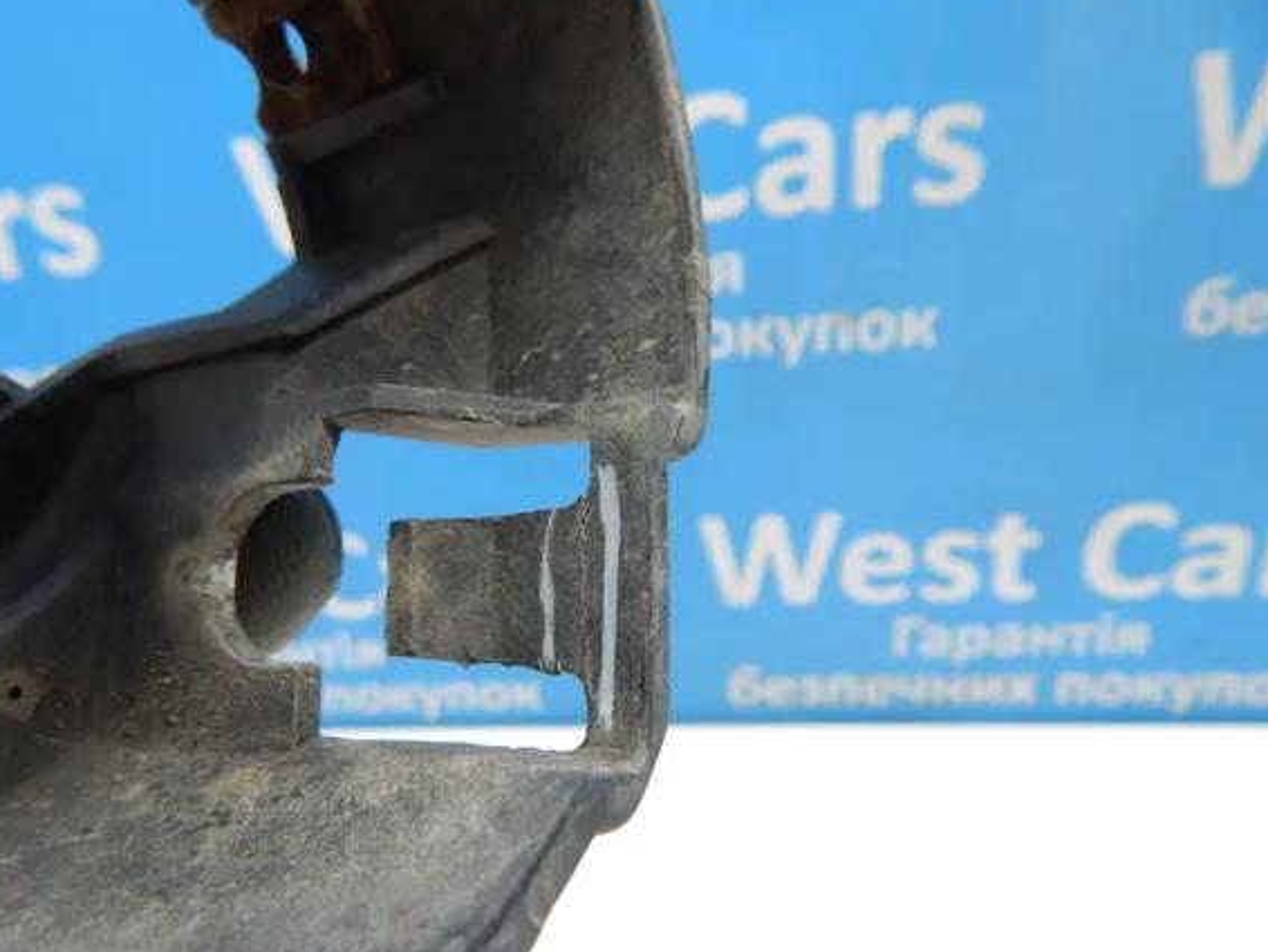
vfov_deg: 53.1
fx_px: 953
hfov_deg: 67.0
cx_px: 556
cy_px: 477
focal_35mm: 26
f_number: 3
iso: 160
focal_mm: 4
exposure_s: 1/30
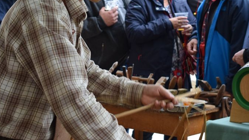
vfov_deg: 12.7
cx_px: 159
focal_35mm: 95
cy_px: 23
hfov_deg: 22.4
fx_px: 627
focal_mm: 40
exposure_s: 1/125
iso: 400
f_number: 5.6
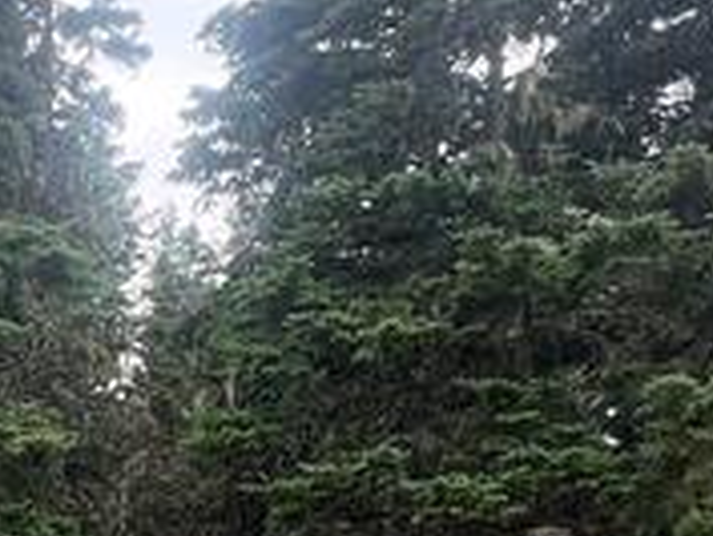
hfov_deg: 24.0
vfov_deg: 18.5
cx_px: -105
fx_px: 1546
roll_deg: +0.9
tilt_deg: +2.8
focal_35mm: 75
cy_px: 665
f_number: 1.8
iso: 32
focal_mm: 1.57
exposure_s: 1/354
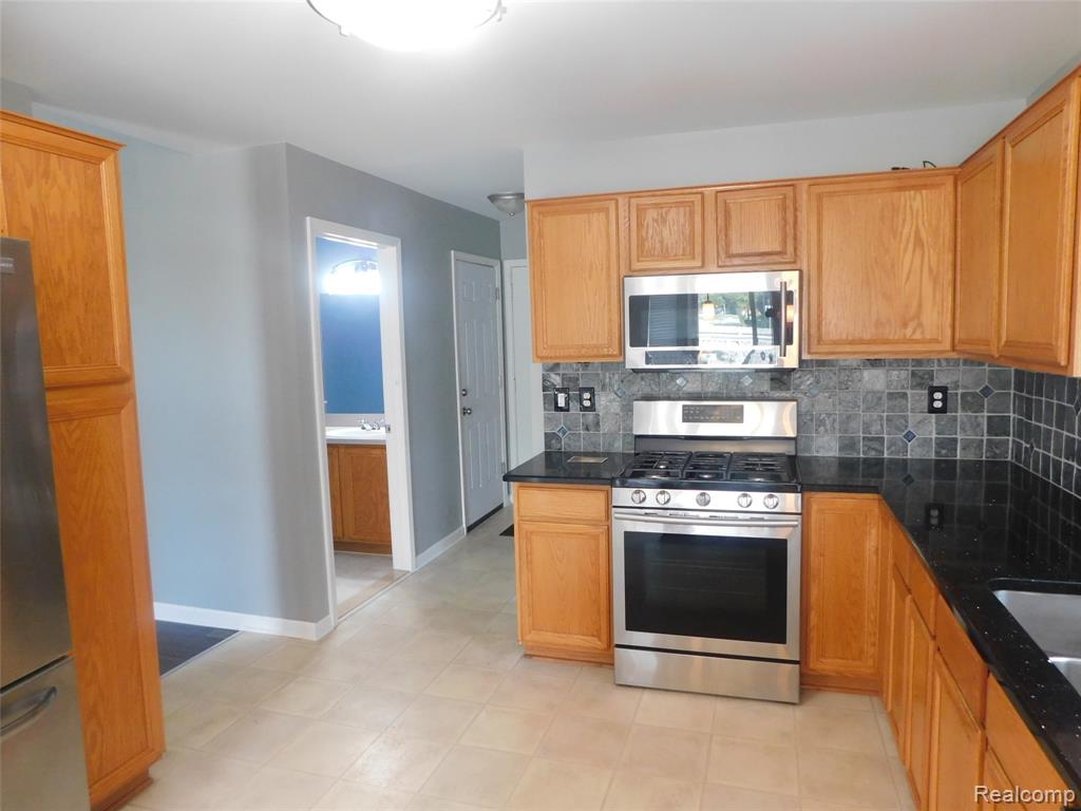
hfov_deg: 73.9
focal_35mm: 23
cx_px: 540
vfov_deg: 58.9
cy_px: 406
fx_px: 718
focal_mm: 4
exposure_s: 1/30
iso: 360
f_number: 3
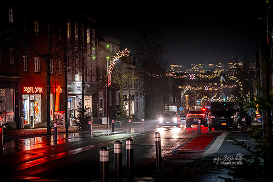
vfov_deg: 16.1
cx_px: 137
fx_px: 645
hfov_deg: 23.9
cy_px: 91
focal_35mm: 85
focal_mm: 56
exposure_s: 1/60
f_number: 2.8
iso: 3200
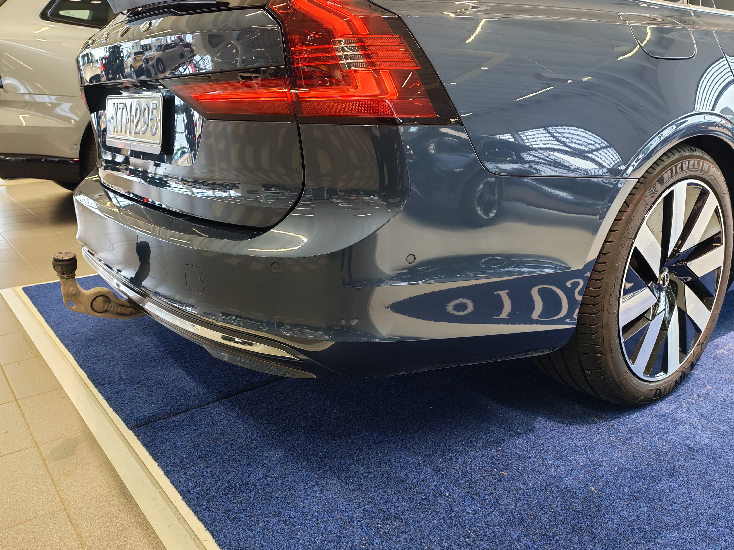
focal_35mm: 29
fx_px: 615
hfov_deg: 61.7
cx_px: 367
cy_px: 275
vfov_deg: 48.2
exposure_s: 1/100
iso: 250
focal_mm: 6.12
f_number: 1.9
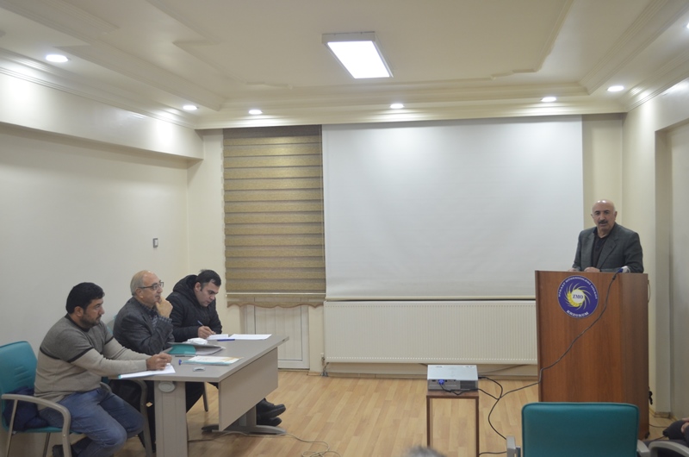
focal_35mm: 36
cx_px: 344
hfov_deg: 53.2
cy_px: 228
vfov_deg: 36.7
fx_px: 688
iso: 800
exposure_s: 1/40
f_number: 4
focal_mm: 24
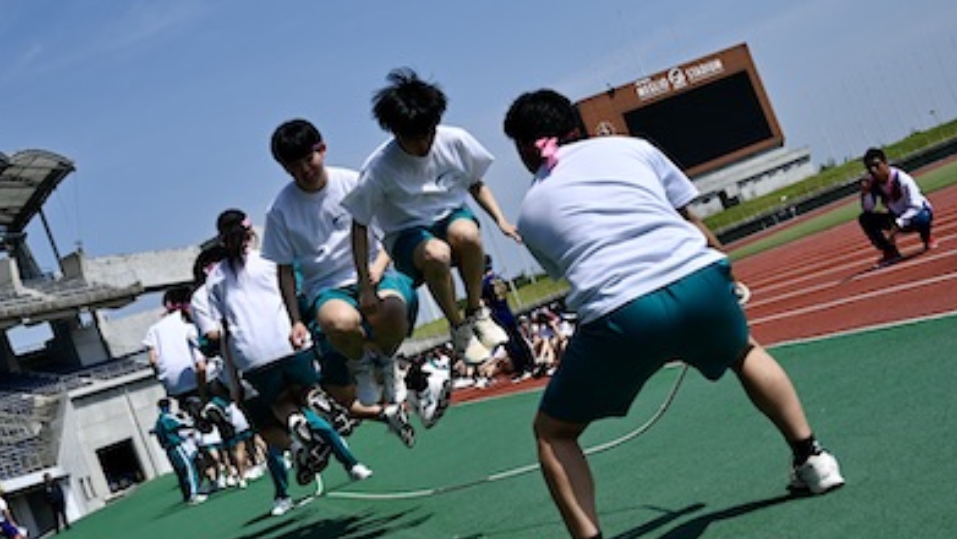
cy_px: 317
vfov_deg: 26.5
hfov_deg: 45.5
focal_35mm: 45
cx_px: 472
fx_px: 1142
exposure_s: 1/2000
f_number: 4
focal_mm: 28.5
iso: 100
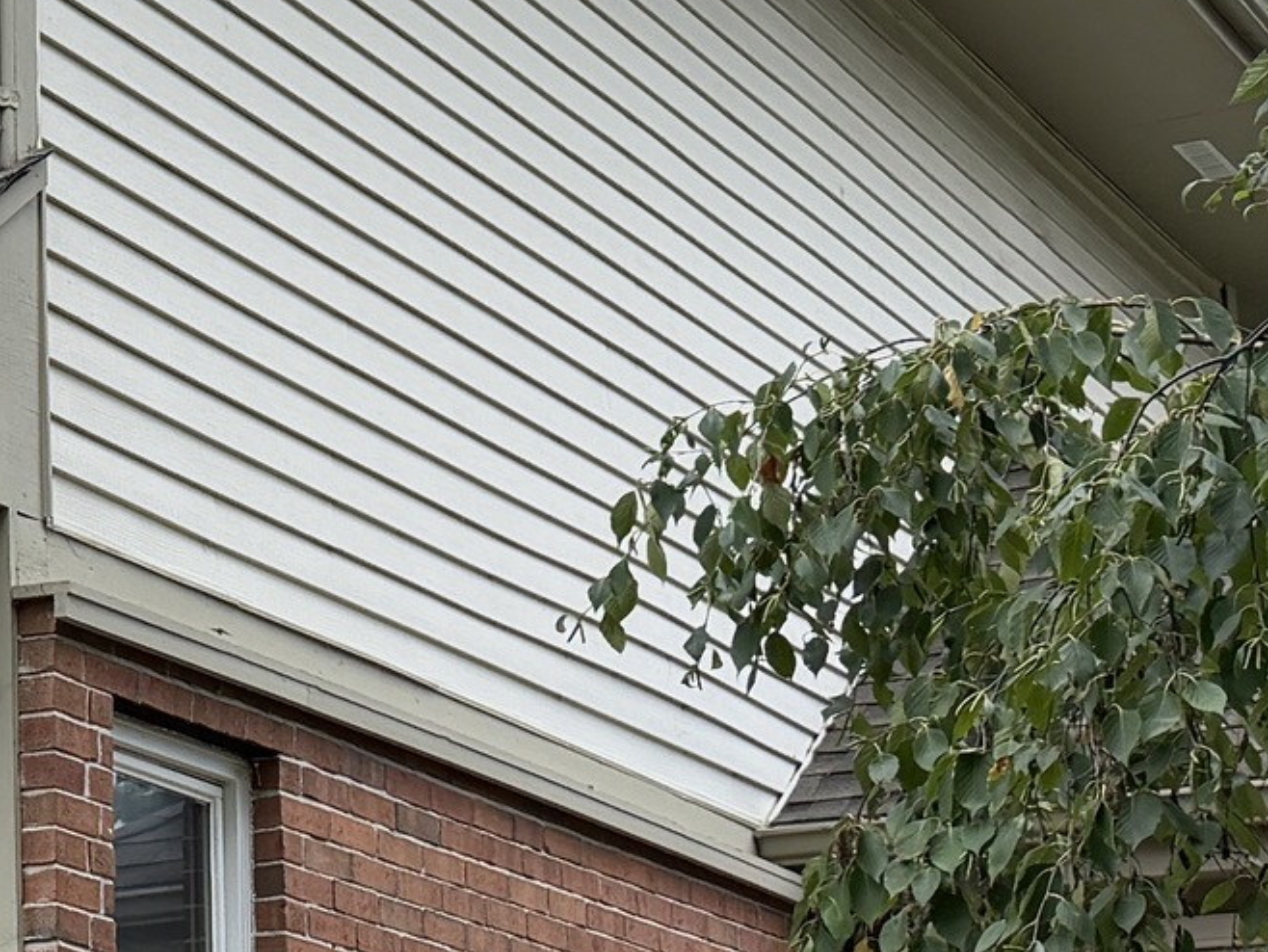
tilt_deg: +9.7
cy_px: 836
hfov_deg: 15.9
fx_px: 4104
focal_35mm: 112
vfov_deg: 13.1
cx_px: -713
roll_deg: -0.4
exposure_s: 1/1727
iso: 100
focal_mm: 6.76
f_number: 1.78
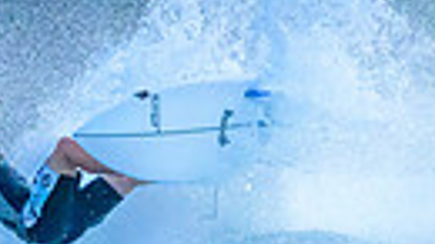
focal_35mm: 3867
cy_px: 420
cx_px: 52
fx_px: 44585
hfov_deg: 0.6
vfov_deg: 0.3
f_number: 6.3
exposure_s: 1/2500
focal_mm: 800
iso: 6400
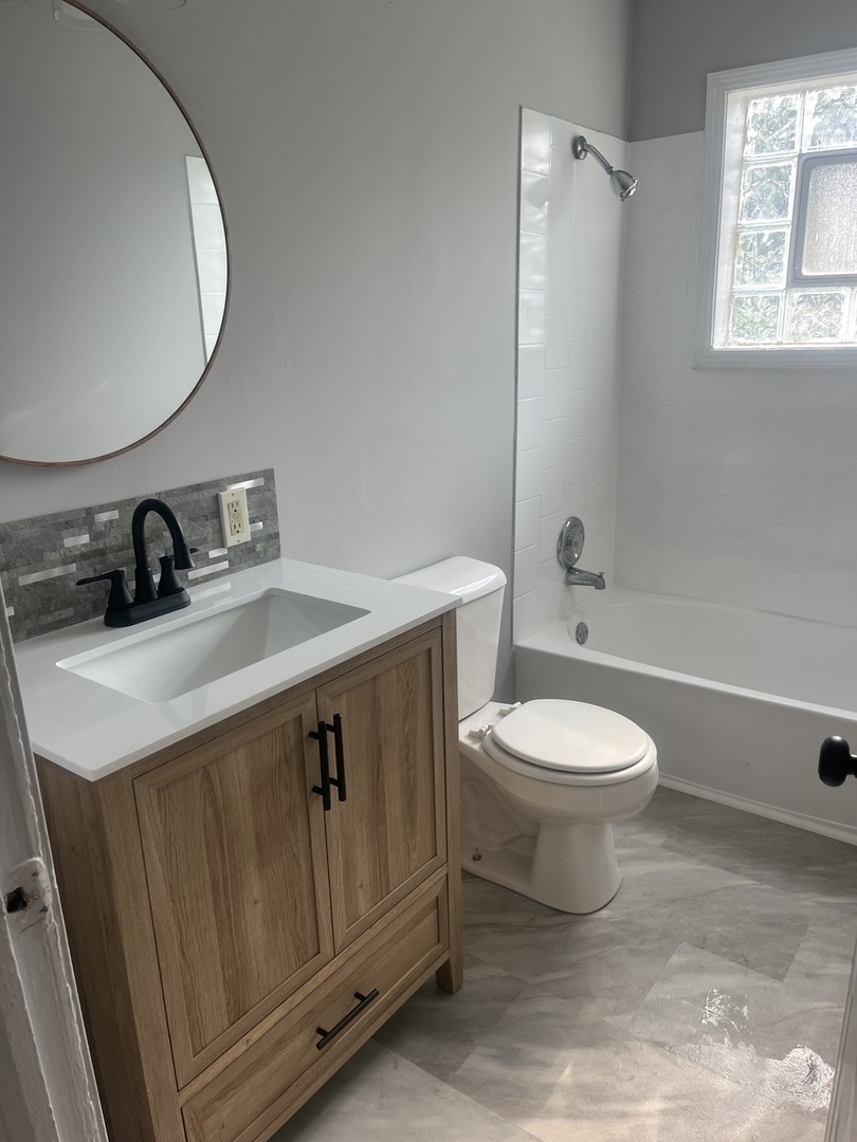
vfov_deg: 67.3
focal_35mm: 26
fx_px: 858
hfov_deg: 53.1
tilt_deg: -17.6
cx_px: 428
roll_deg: +2.0
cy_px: 571
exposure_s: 1/122
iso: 50
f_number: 1.6
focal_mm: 5.1
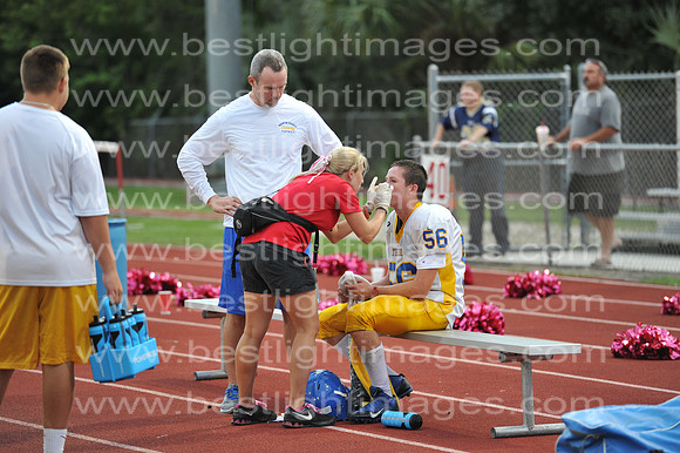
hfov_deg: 10.3
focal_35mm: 200
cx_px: 340
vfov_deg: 6.9
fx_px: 3775
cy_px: 226
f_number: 3.5
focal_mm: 200
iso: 1250
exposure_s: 1/100
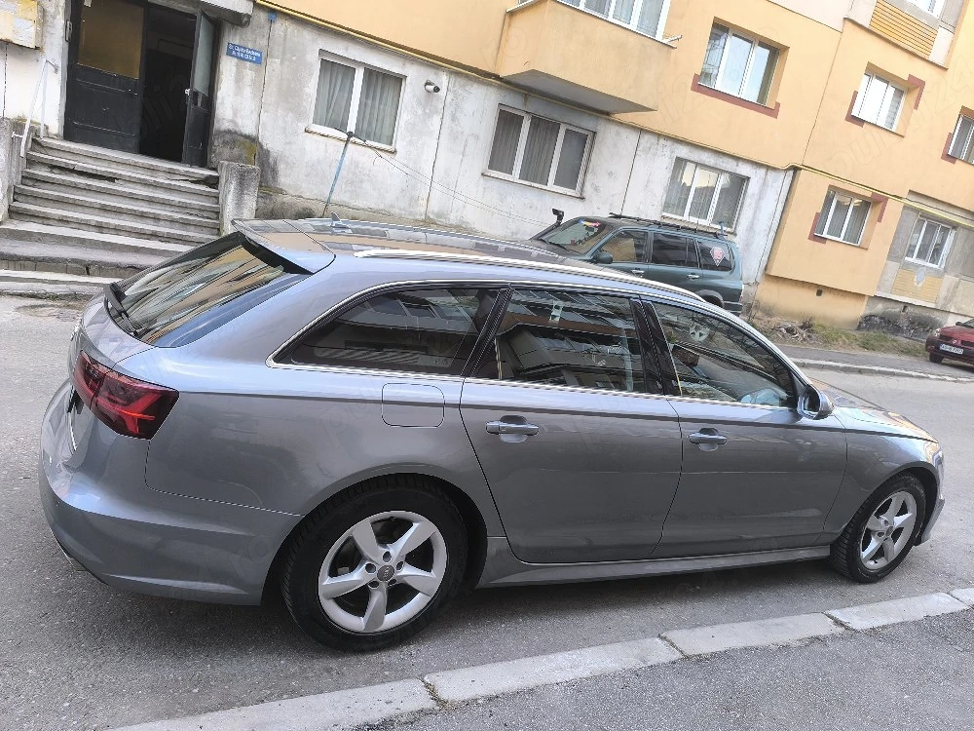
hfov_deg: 73.9
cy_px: 366
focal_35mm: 23
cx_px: 487
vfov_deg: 58.9
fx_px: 647
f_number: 1.65
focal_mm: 6.14
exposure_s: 1/101
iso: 320
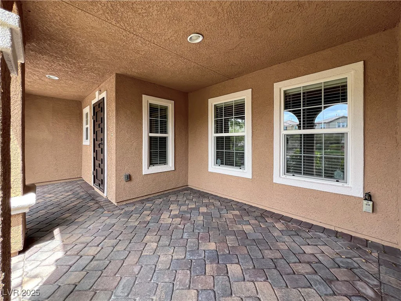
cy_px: 150
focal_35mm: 13
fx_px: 151
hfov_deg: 106.2
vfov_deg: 89.9
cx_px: 200
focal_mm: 1.57
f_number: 1.8
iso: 32
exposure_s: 1/99
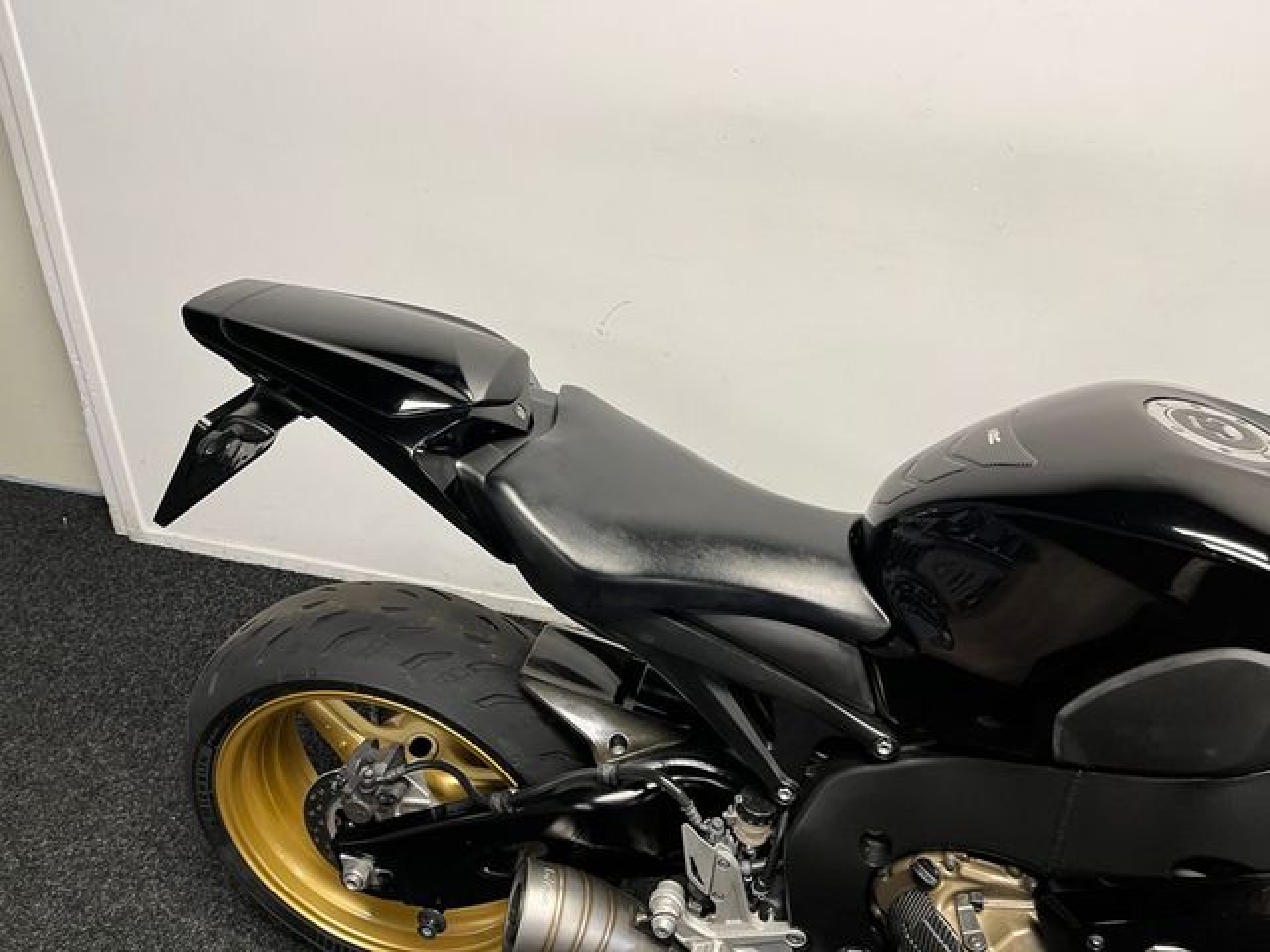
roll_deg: -1.2
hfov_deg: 67.3
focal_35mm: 26
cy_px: 476
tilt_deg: -31.0
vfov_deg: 53.1
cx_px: 635
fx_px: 954
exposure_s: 1/50
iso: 100
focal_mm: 5.1
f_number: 1.6
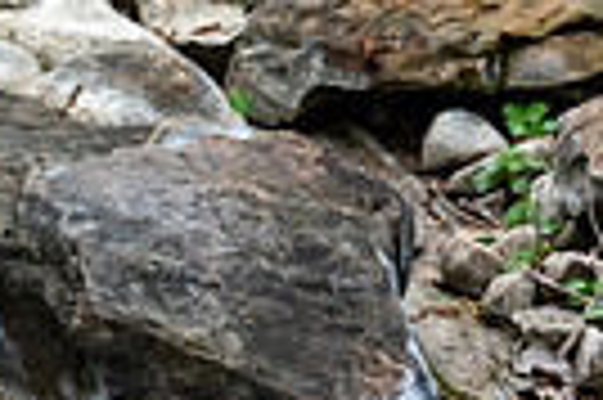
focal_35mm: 325
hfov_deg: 6.3
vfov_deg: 4.2
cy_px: 115
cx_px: 950
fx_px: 5437
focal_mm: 50
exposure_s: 1/320
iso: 250
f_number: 4
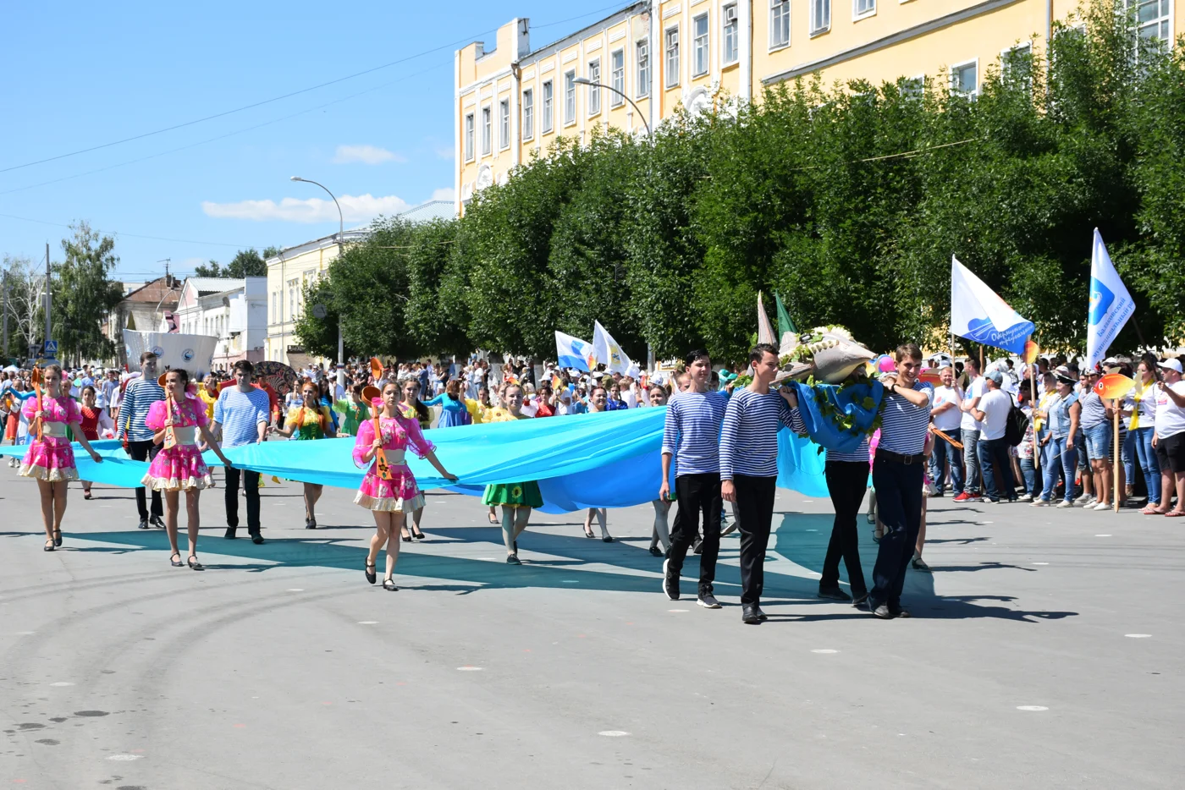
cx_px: 592
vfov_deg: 22.6
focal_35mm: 60
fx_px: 1975
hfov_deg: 33.4
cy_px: 395
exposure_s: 1/400
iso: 200
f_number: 10
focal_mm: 40
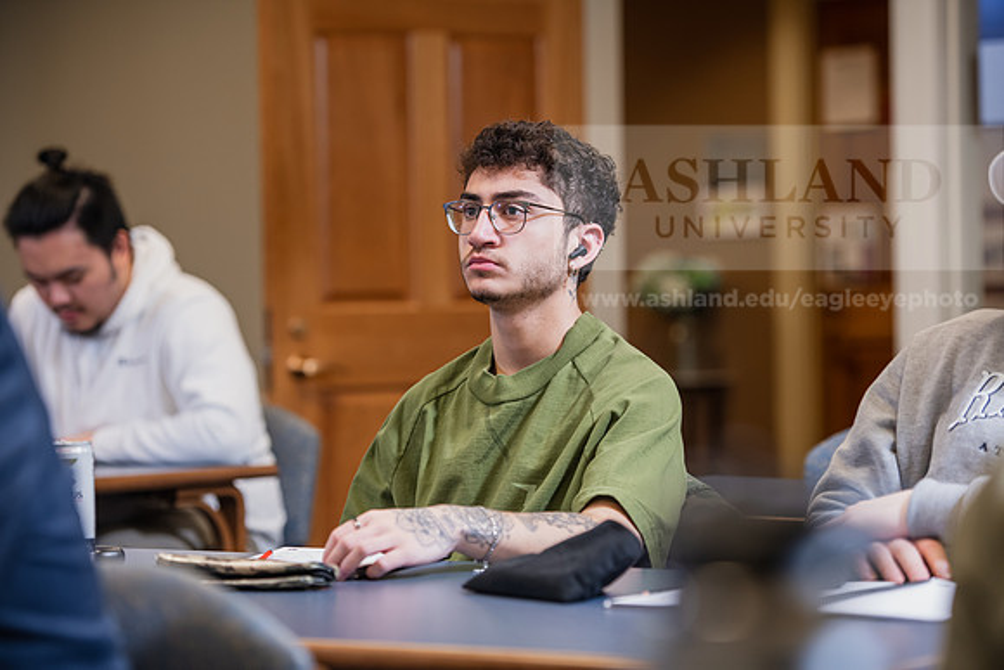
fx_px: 3347
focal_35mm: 120
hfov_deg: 17.1
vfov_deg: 11.4
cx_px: 502
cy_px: 335
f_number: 3.2
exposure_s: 1/160
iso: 800
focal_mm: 120
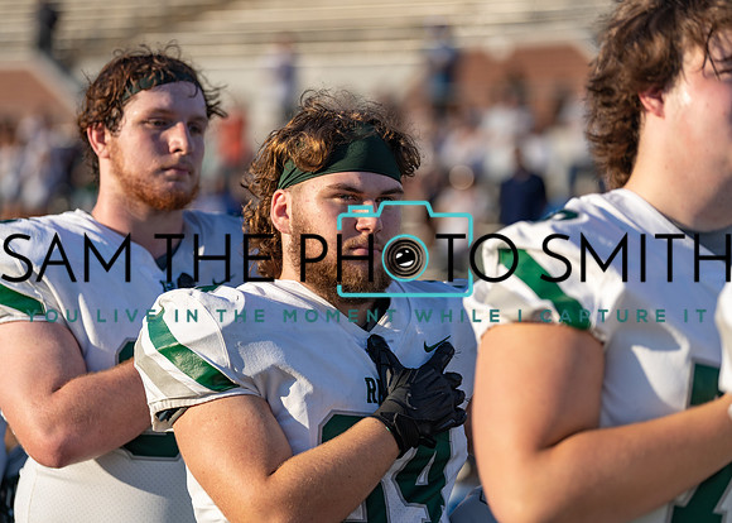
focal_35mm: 126
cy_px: 262
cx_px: 366
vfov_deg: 11.4
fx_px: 2613
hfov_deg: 15.9
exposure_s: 1/1600
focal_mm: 120
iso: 100
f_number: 2.8
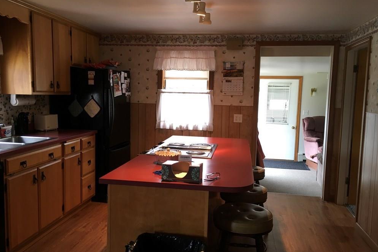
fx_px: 325
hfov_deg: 60.3
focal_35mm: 31
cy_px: 129
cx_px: 189
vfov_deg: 42.3
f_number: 2.2
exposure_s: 1/30
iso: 80
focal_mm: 4.15
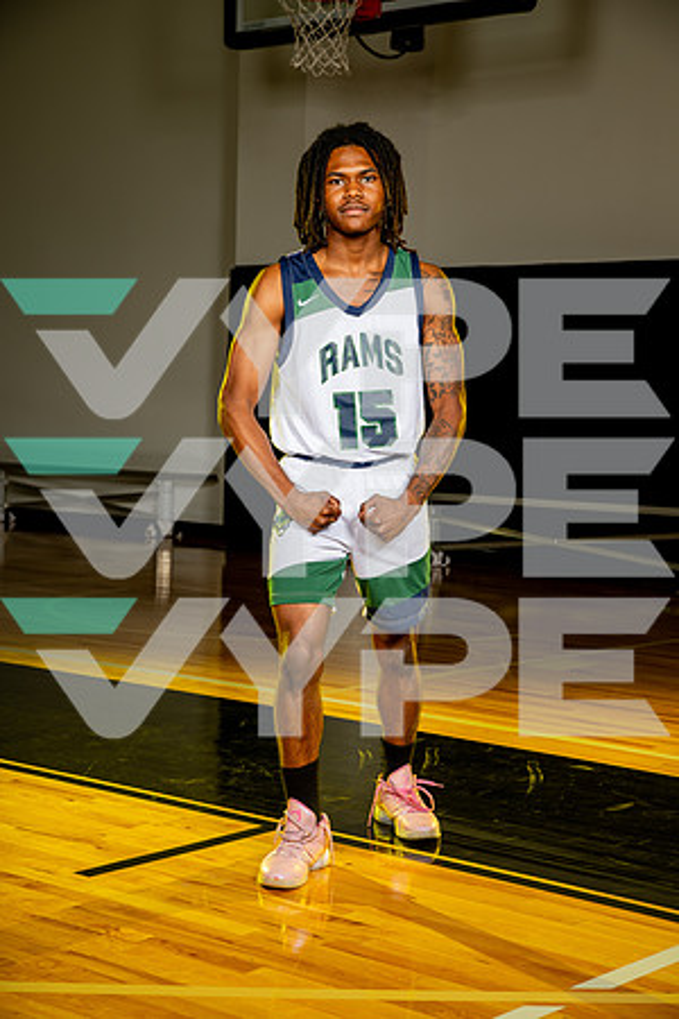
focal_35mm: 70
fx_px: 1980
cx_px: 340
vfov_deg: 28.8
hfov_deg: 19.5
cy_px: 510
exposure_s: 1/200
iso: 100
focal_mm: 70
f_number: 6.3
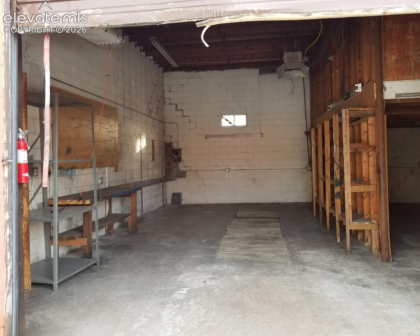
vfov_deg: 51.5
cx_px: 231
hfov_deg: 62.1
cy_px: 167
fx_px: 348
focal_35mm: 28
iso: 64
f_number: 1.7
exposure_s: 1/60
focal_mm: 4.25
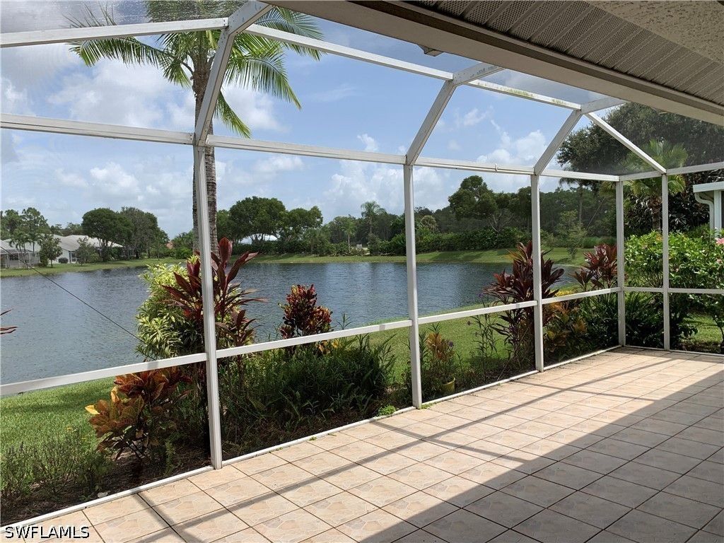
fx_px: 544
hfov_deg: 67.3
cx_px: 362
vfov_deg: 53.1
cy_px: 272
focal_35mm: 26
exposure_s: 1/1953
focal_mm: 4.25
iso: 25
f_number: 1.8
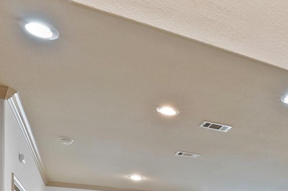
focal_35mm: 41
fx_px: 328
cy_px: 272
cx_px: 307
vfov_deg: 25.8
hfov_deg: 39.8
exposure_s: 1/1.67
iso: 640
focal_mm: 12
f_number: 9
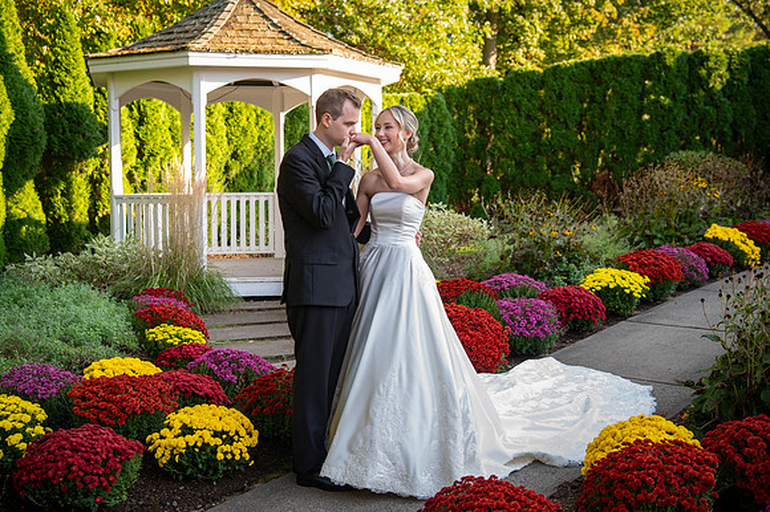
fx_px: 1056
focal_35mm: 49
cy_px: 256
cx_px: 385
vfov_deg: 27.3
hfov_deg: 40.1
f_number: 4
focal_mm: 48
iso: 250
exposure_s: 1/100
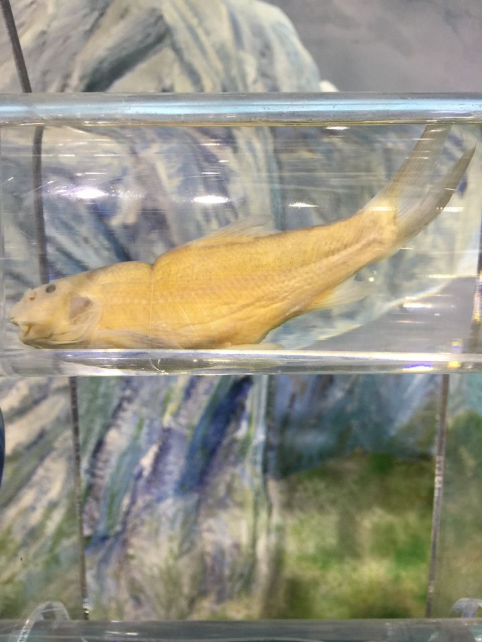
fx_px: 538
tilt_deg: -27.7
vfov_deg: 61.7
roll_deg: +0.3
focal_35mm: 29
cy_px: 321
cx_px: 241
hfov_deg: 48.2
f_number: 2.2
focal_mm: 4.15
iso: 40
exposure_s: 1/17
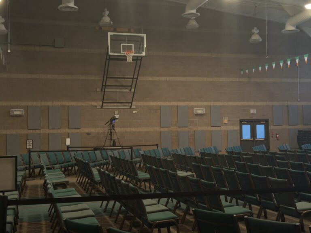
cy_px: 116
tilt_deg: +2.0
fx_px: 431
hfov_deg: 39.7
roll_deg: +2.0
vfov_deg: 30.3
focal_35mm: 48
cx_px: 156
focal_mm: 6.76
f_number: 1.78
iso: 800
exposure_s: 1/20
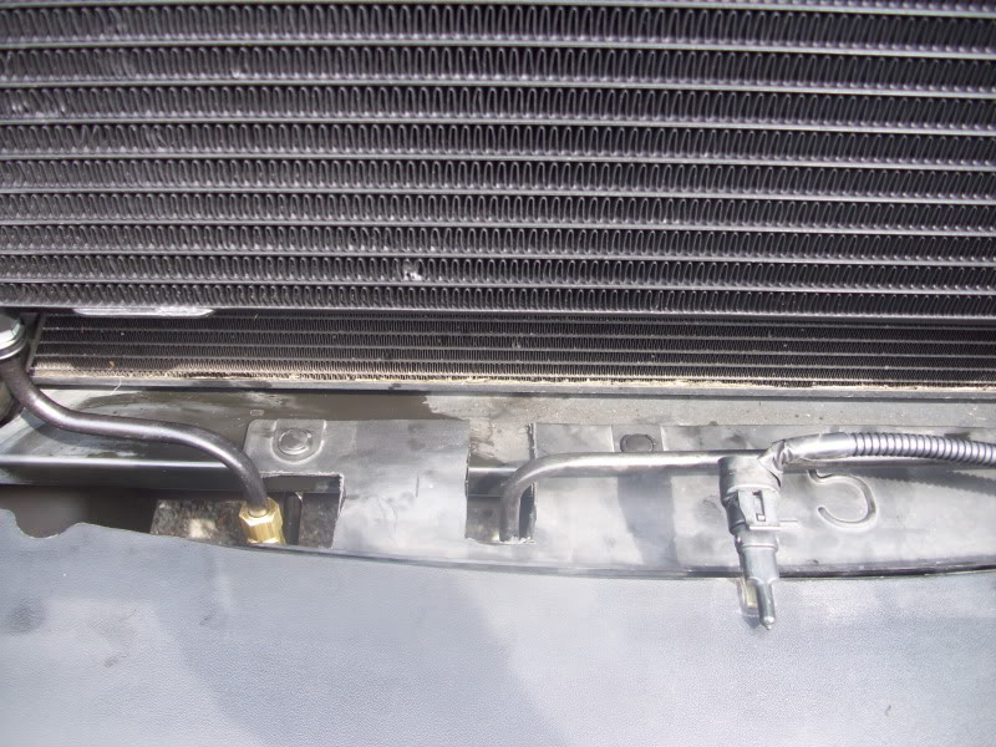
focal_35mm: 34
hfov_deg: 54.0
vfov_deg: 41.8
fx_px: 978
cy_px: 374
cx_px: 498
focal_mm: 5.7
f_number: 2.9
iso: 80
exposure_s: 1/50
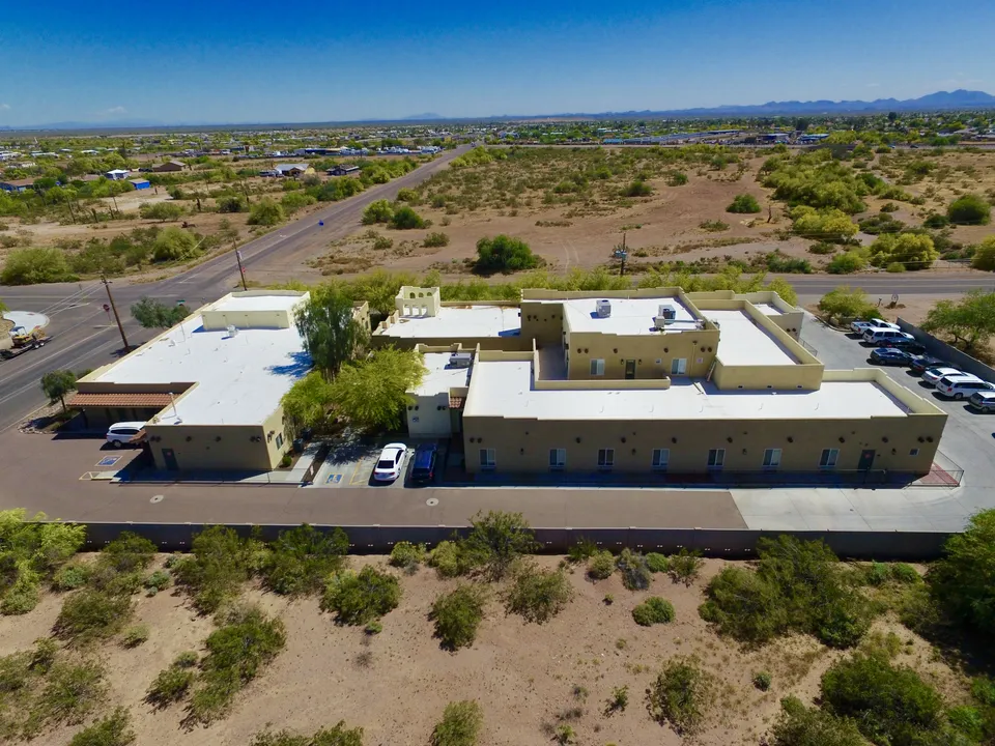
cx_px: 498
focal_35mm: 20
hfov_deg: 81.7
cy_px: 373
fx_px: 575
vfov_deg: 66.0
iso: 100
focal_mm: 3.6
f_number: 2.8
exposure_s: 1/4098
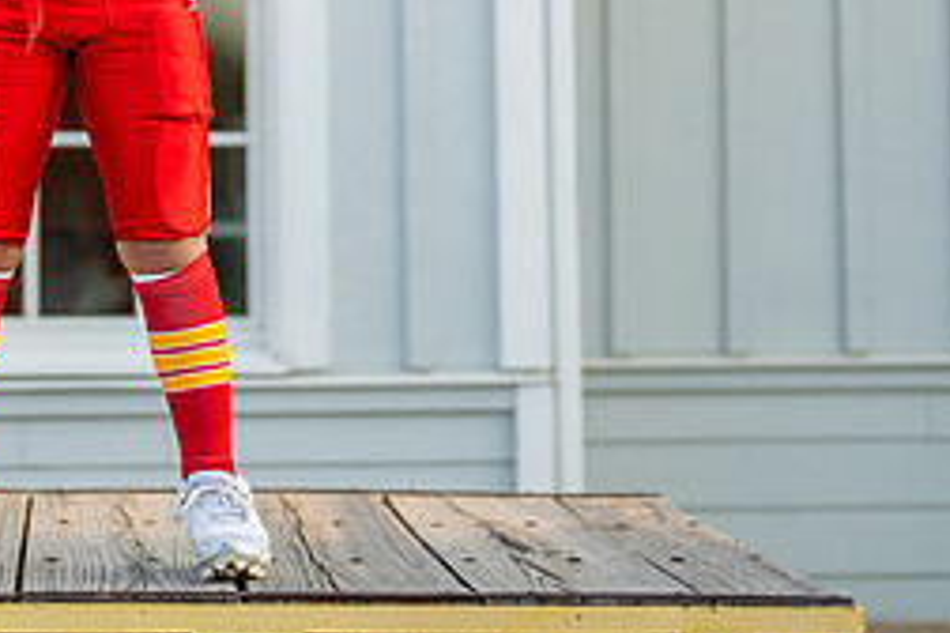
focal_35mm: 135
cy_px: -115
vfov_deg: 10.0
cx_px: 106
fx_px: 3562
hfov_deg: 15.0
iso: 200
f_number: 1.2
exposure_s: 1/2500
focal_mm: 50
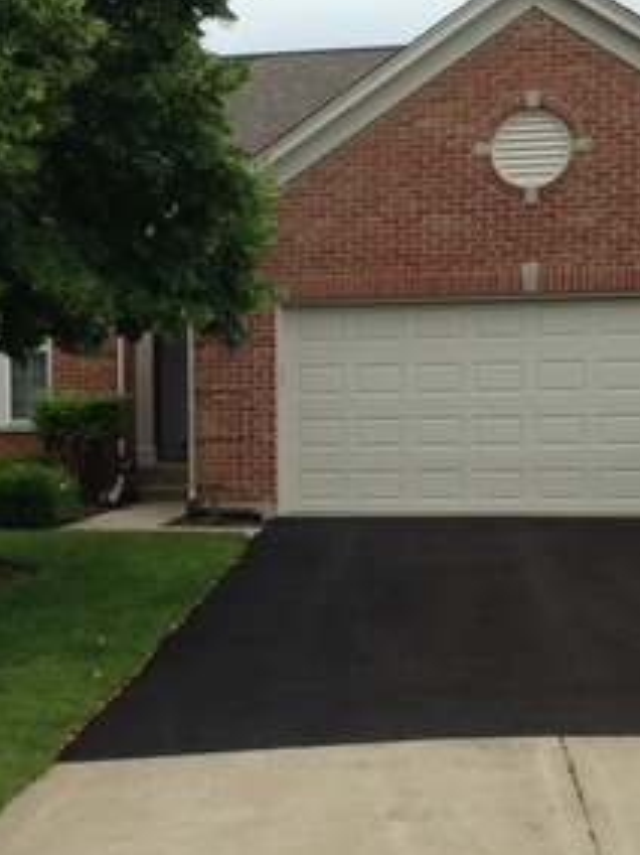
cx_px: 338
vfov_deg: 34.0
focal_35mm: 56
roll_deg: +0.0
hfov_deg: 26.1
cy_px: 266
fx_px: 1382
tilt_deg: -3.4
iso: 50
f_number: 2.4
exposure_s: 1/1043
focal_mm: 4.12
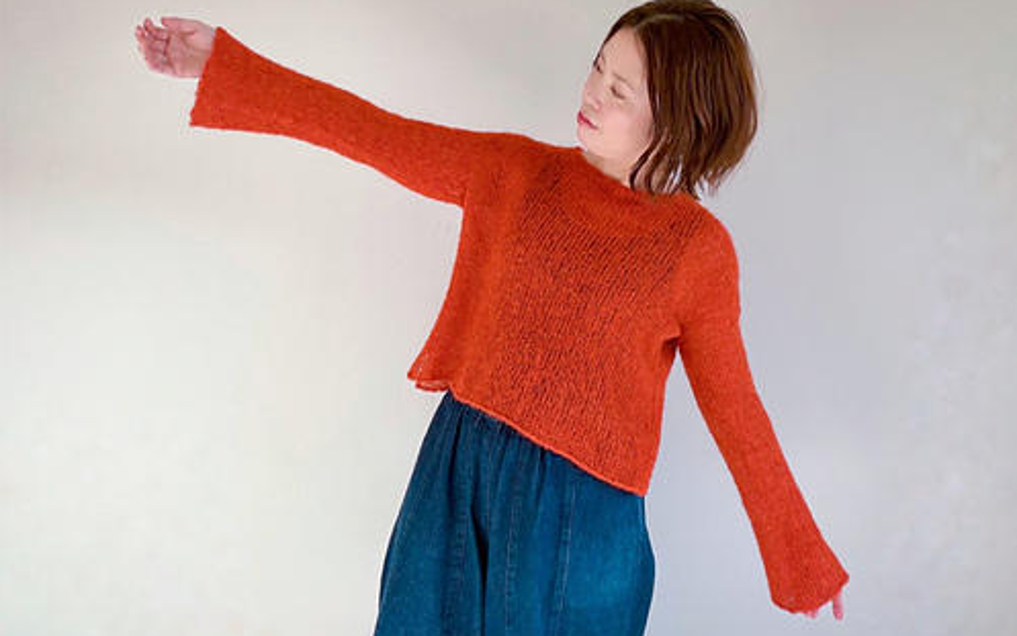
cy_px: 310
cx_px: 510
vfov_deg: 39.5
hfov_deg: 59.6
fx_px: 887
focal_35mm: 32
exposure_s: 1/121
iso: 25
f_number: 1.9
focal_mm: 2.71
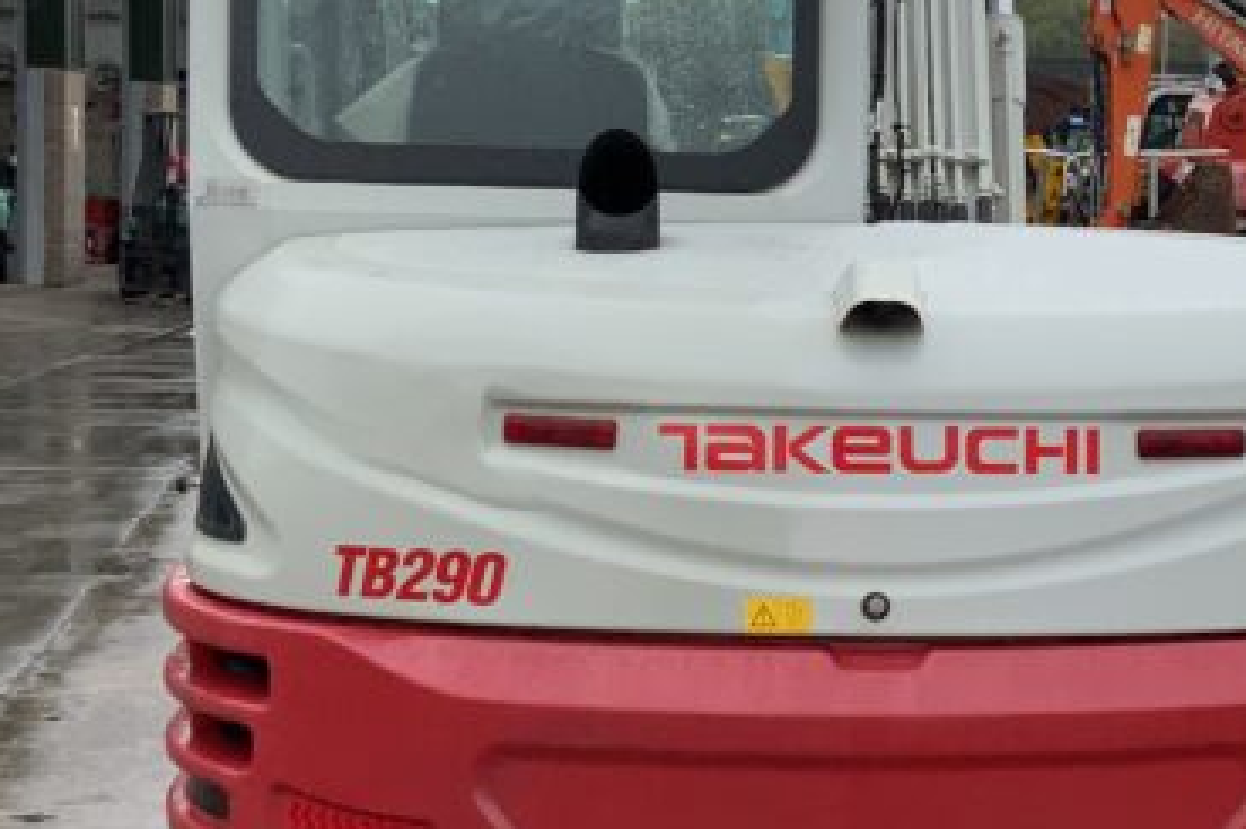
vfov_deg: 16.2
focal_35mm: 84
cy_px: 453
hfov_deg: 23.7
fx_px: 2906
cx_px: 1073
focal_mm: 3
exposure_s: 1/816
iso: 16
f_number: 1.8
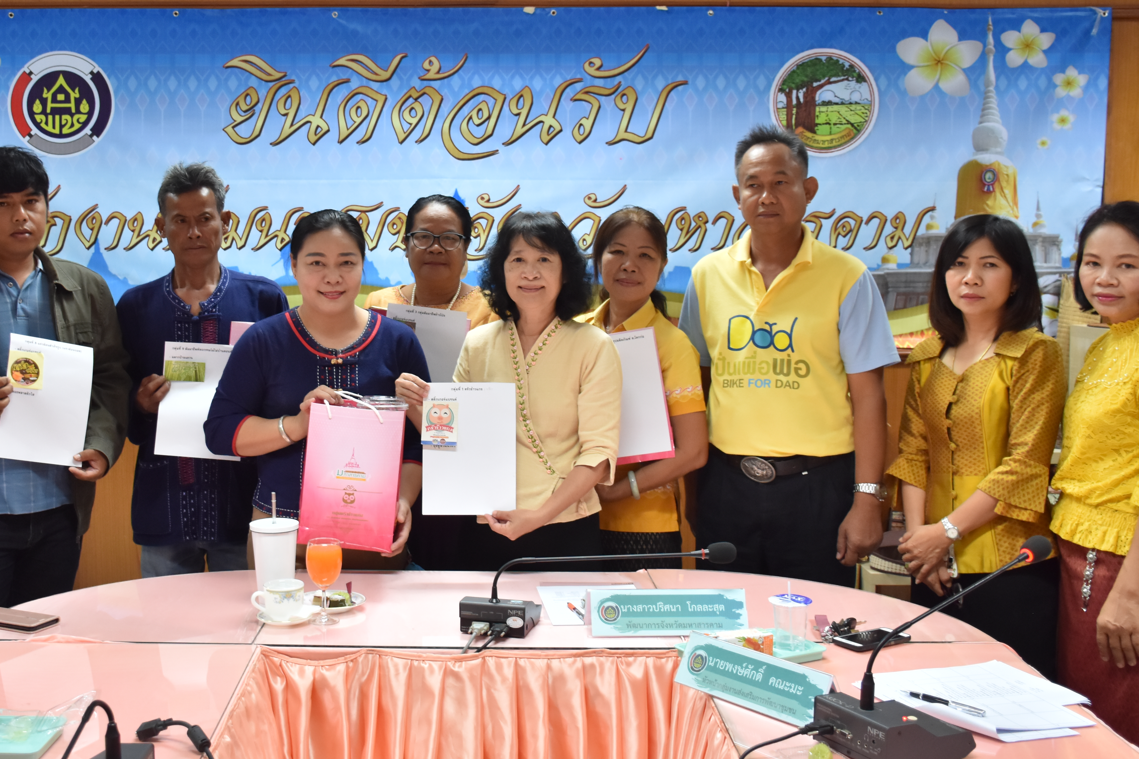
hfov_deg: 44.3
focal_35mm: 44
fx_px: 1392
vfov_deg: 30.4
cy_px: 293
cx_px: 455
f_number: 4.5
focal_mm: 22
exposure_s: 1/80
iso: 800
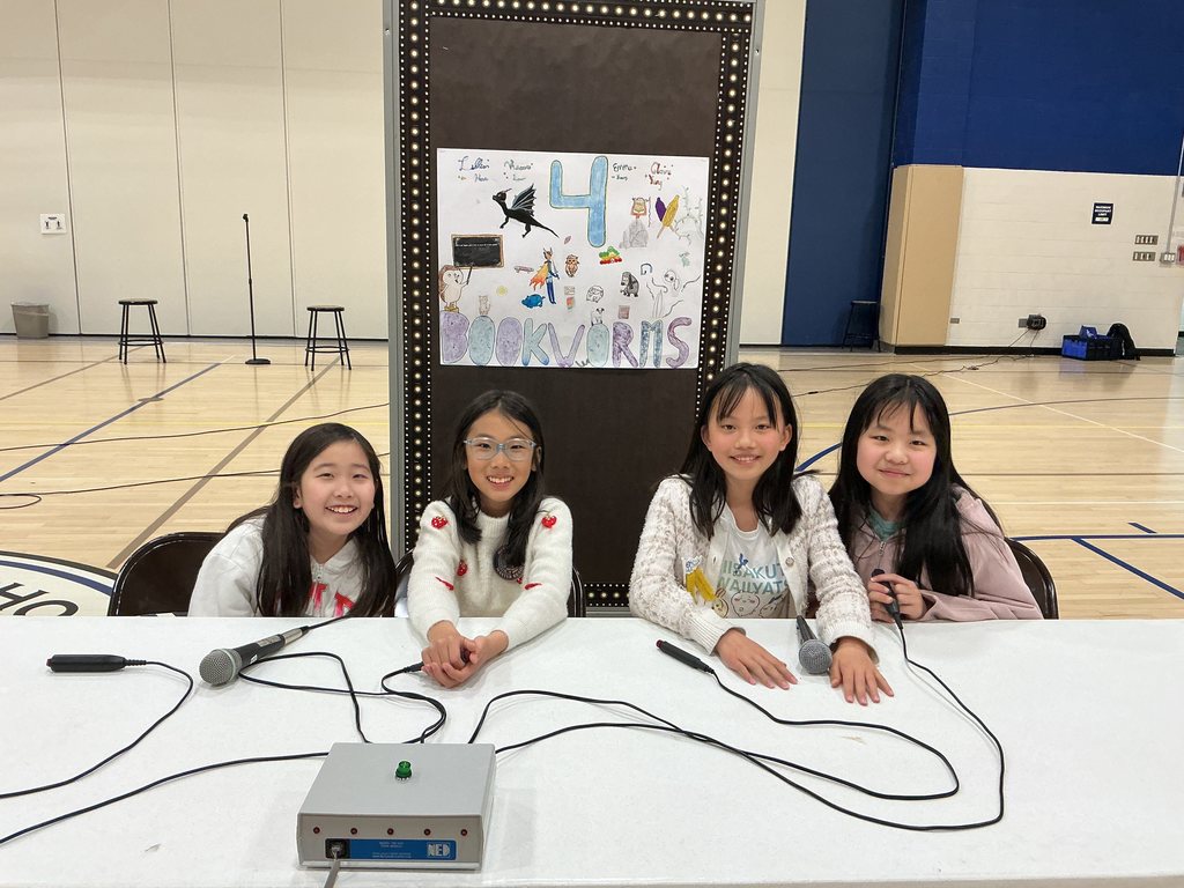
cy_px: 444
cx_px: 592
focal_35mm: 29
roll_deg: -1.5
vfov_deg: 48.2
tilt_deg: -12.8
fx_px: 992
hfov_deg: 61.7
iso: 64
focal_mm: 3
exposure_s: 1/60
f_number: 1.8
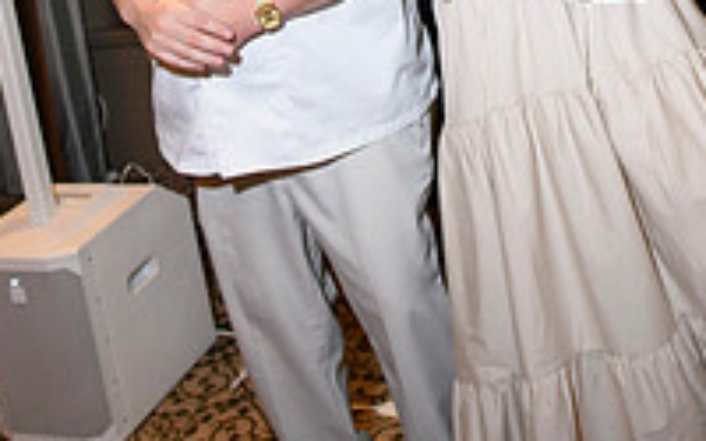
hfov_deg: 34.4
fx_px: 1135
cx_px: 441
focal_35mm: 59
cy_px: -213
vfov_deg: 19.3
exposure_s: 1/40
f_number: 5.6
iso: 640
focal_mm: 20
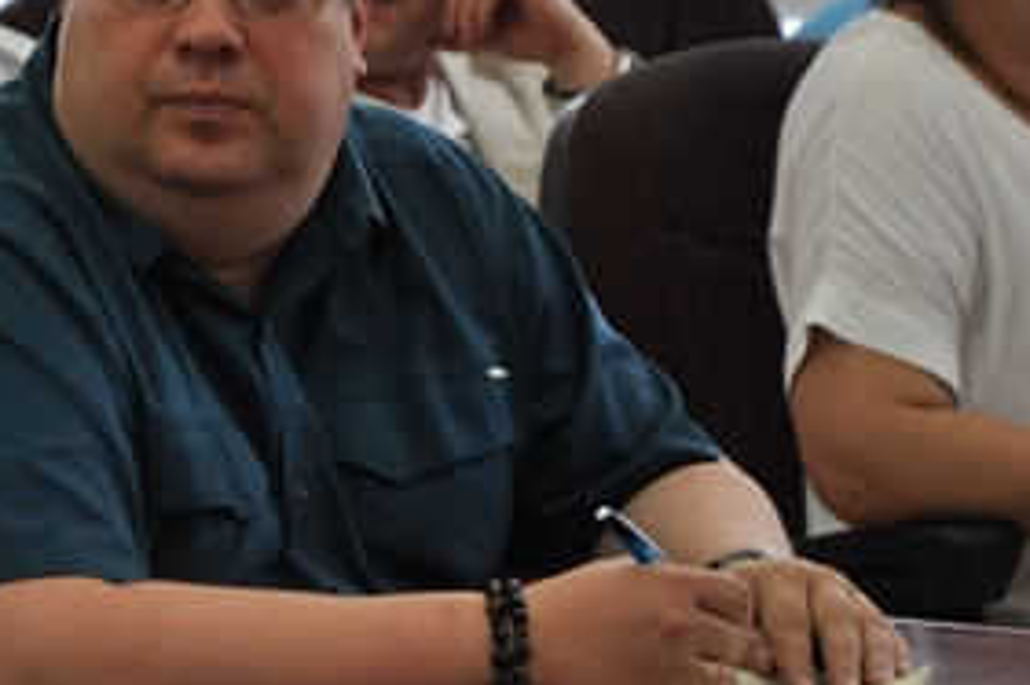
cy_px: 137
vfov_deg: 4.4
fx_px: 8978
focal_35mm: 314
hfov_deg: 6.6
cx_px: 147
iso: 800
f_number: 5.6
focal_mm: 98
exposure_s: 1/60
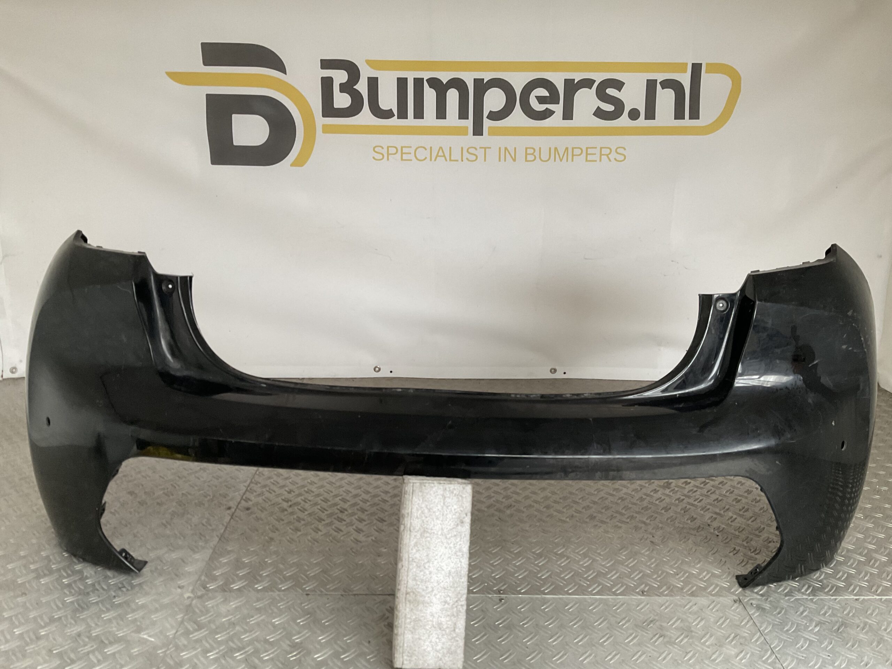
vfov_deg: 48.2
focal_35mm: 29
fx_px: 747
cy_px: 334
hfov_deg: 61.7
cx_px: 446
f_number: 1.8
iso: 100
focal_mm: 3
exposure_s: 1/50
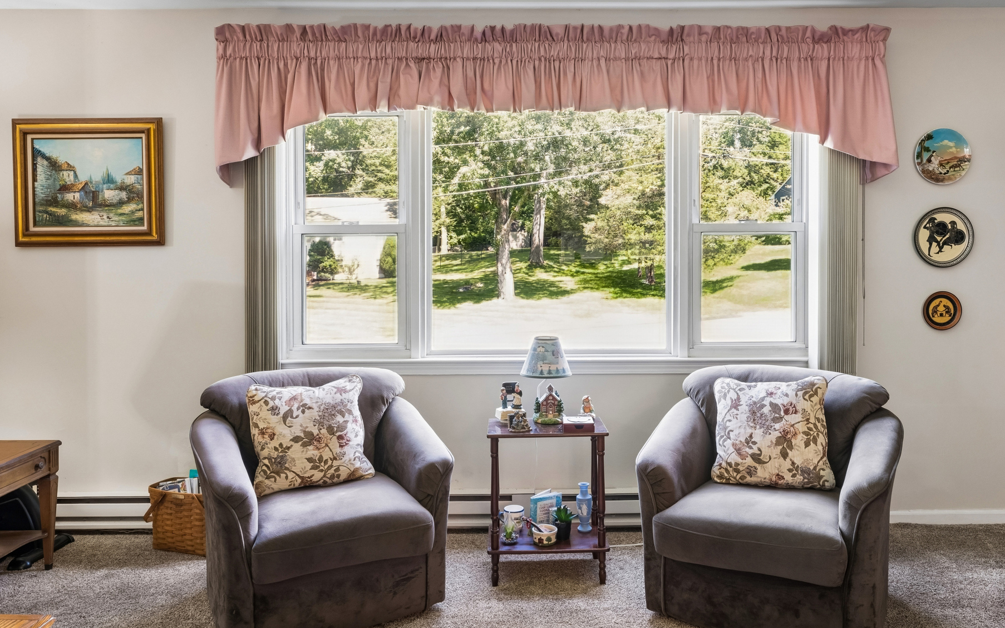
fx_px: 741
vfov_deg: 45.6
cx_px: 519
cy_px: 240
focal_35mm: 27
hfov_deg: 68.3
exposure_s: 1/3.33
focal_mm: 15.6
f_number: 13
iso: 400
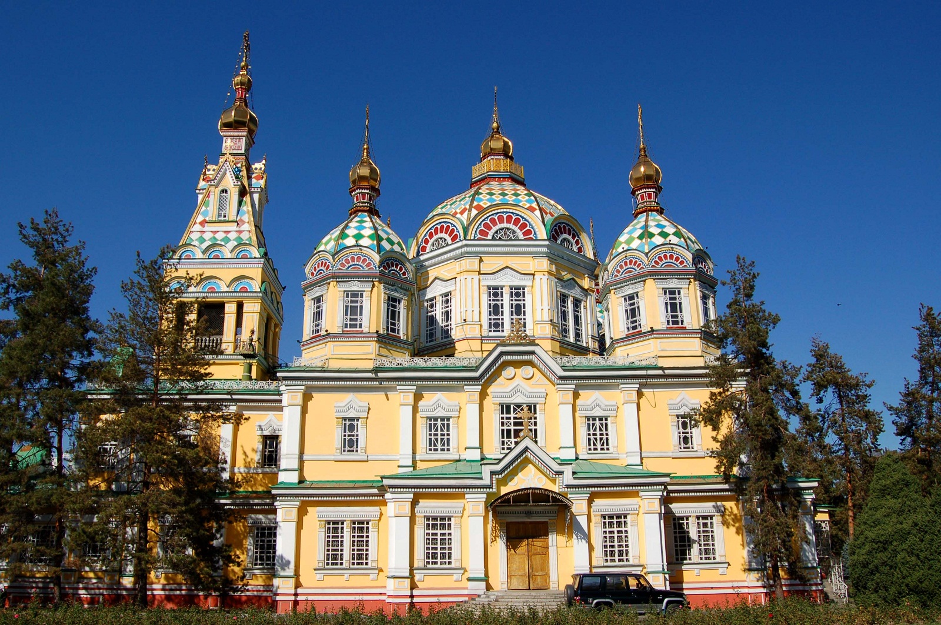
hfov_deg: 67.4
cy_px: 312
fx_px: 705
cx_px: 470
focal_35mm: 27
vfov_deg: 47.8
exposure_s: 1/400
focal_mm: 18
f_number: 10
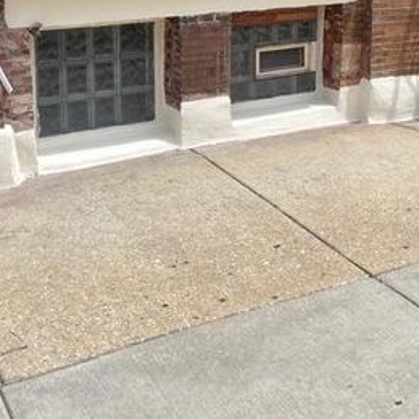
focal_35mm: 59
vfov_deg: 27.4
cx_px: 361
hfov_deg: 28.2
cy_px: 2
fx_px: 808
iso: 50
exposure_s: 1/3106
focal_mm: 5.96
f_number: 1.6
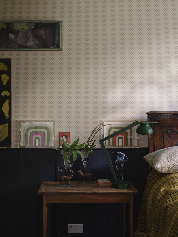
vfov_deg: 42.1
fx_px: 309
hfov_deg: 32.2
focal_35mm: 45
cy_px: 118
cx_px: 89
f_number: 8
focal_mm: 56.5
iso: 100
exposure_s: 7
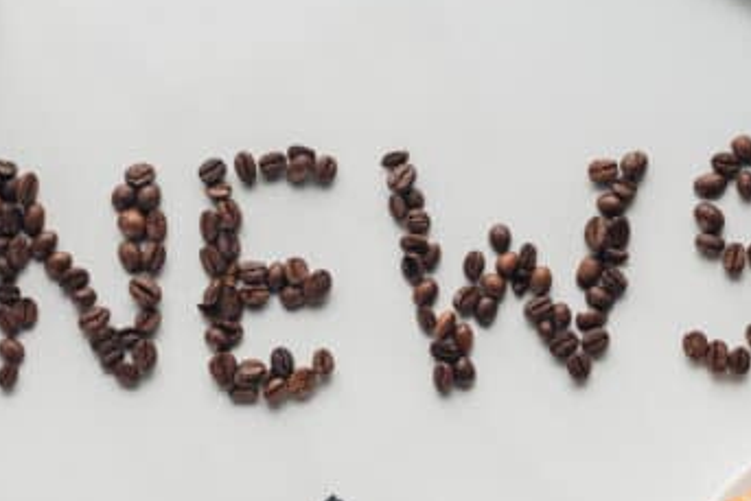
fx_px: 2337
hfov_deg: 18.3
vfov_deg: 12.2
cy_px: 358
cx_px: 374
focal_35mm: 112
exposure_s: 1/160
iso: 64
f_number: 4.5
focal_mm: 50
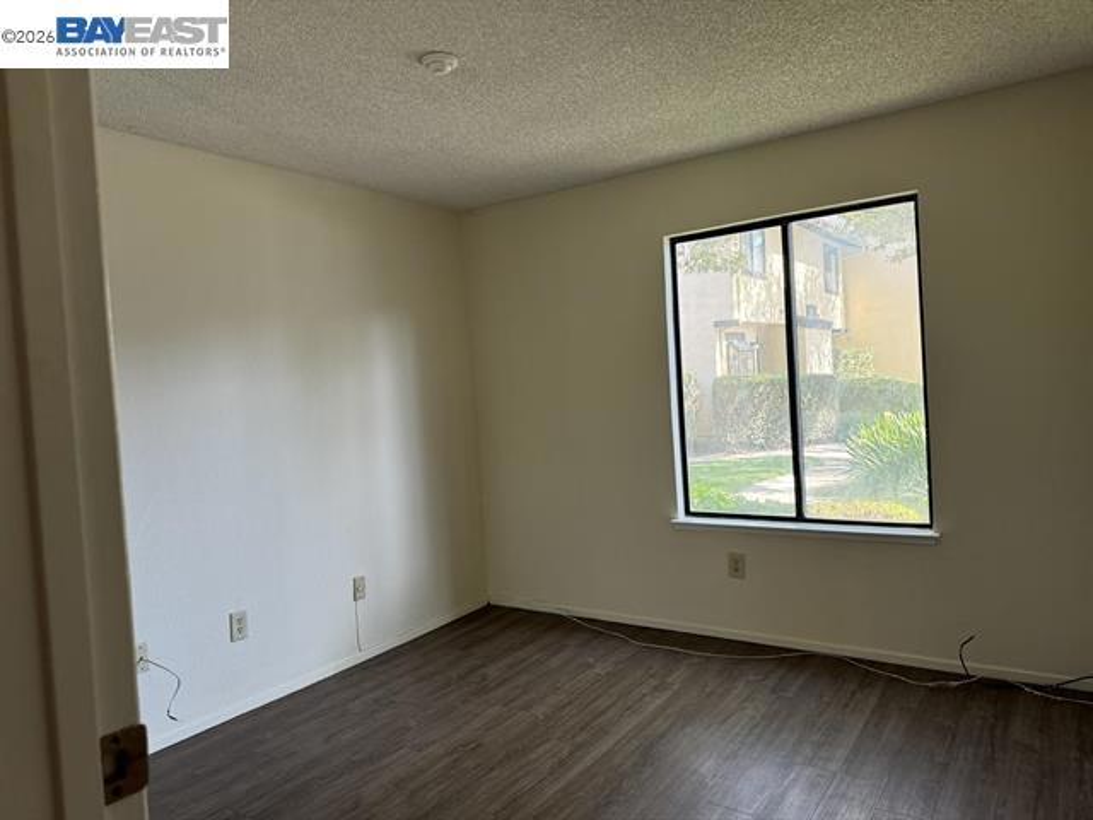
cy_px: 410
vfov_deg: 56.8
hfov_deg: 71.6
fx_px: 758
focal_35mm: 24
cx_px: 546
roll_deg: +3.5
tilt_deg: -1.2
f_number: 1.78
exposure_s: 1/120
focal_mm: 6.76
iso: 160
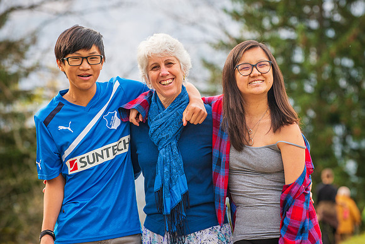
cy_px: 104
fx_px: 1947
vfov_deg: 7.2
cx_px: 219
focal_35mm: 192
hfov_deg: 10.7
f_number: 5.6
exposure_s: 1/1000
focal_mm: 160
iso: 500
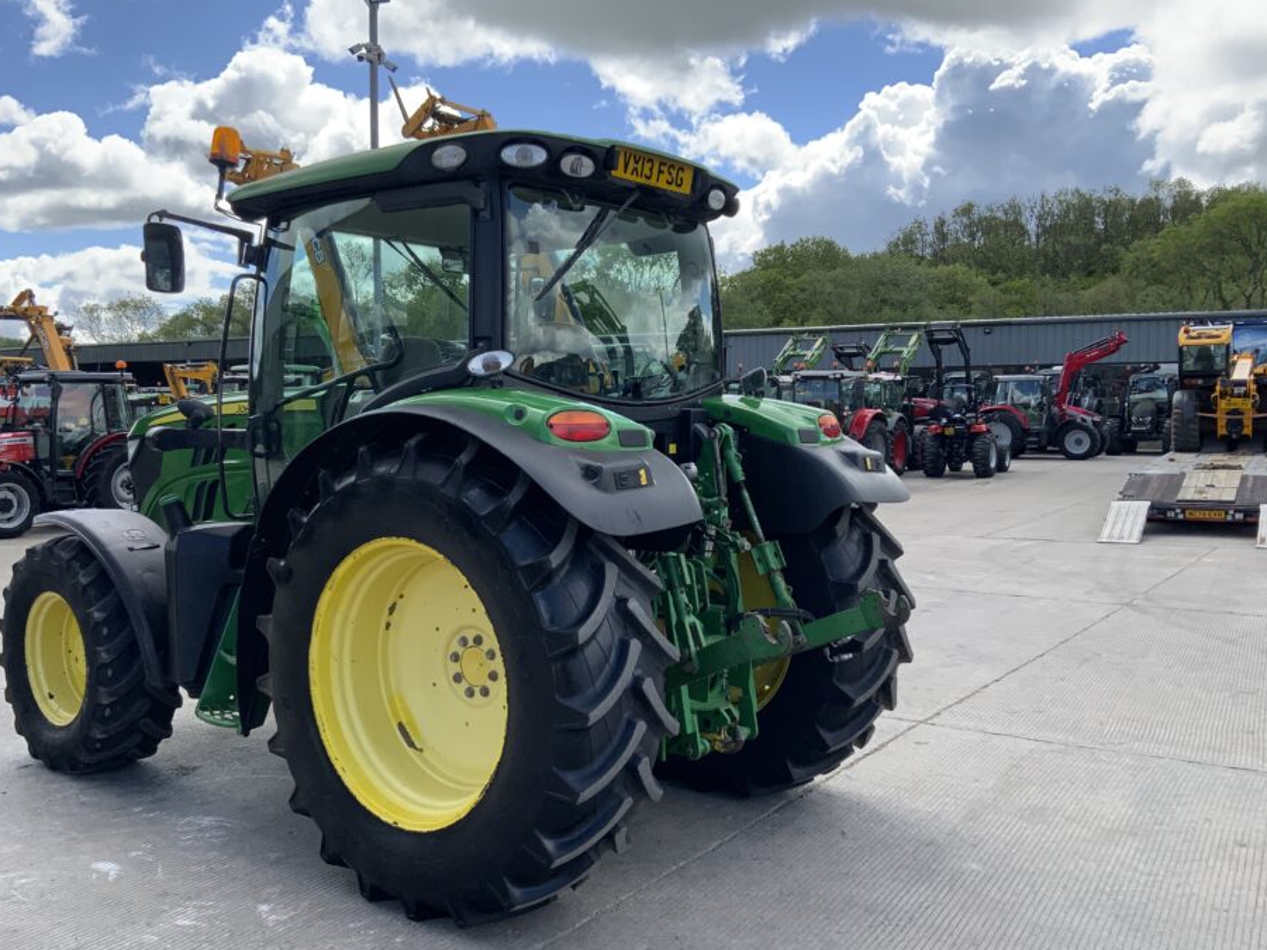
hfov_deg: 55.2
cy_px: 507
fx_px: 1208
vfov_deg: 42.9
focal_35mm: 33
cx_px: 567
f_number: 1.8
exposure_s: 1/978
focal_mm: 3
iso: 16
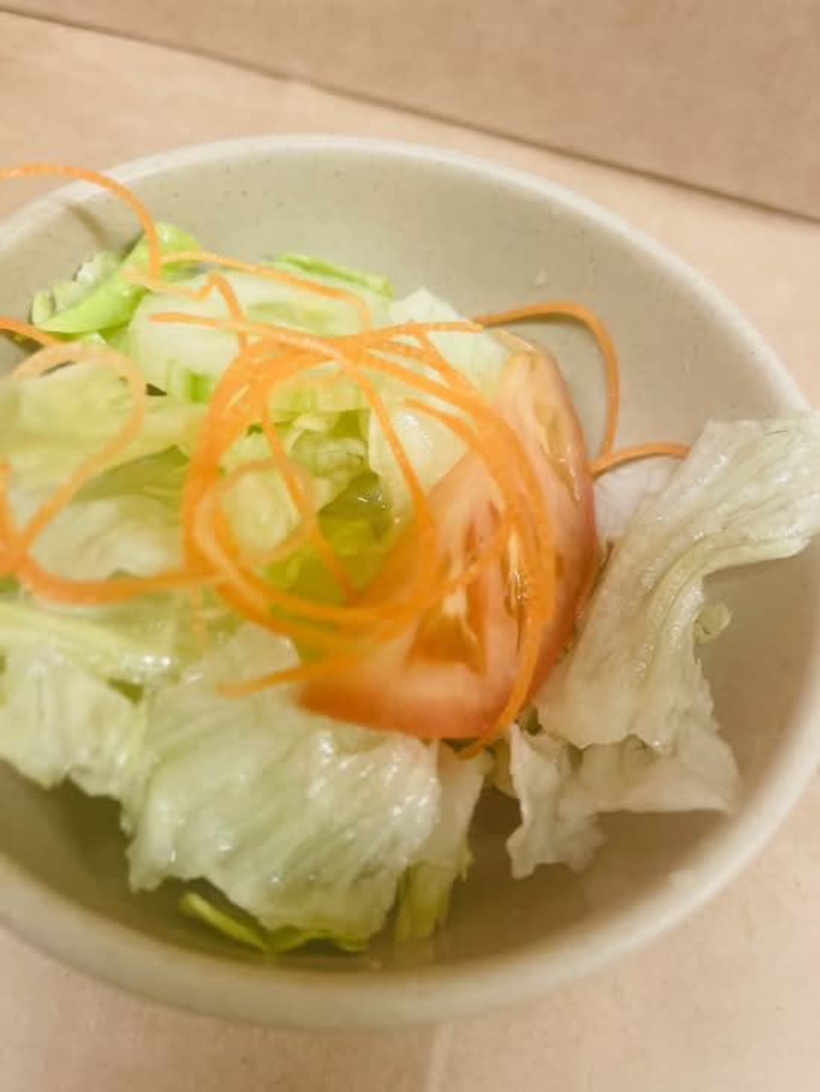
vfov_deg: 67.3
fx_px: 821
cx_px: 410
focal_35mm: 26
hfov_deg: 53.1
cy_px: 546
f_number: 1.6
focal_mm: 5.1
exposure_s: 1/60
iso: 200
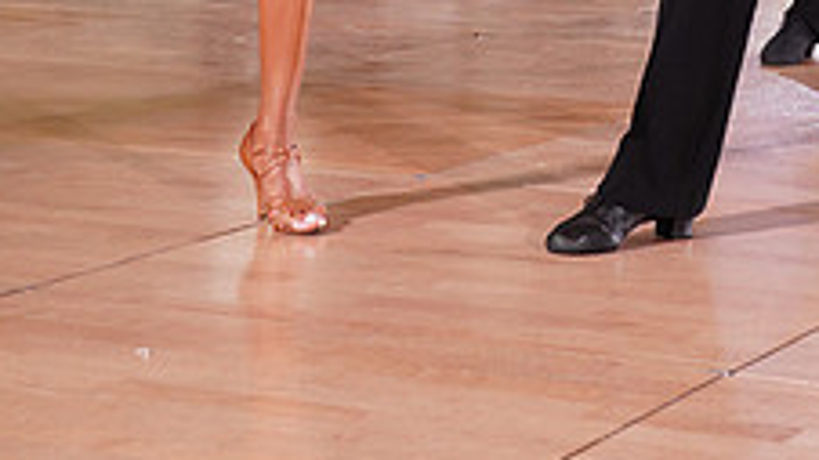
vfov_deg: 9.9
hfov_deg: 18.8
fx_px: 2453
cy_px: -456
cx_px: 669
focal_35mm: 113
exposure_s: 1/160
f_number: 5
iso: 1600
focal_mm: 42
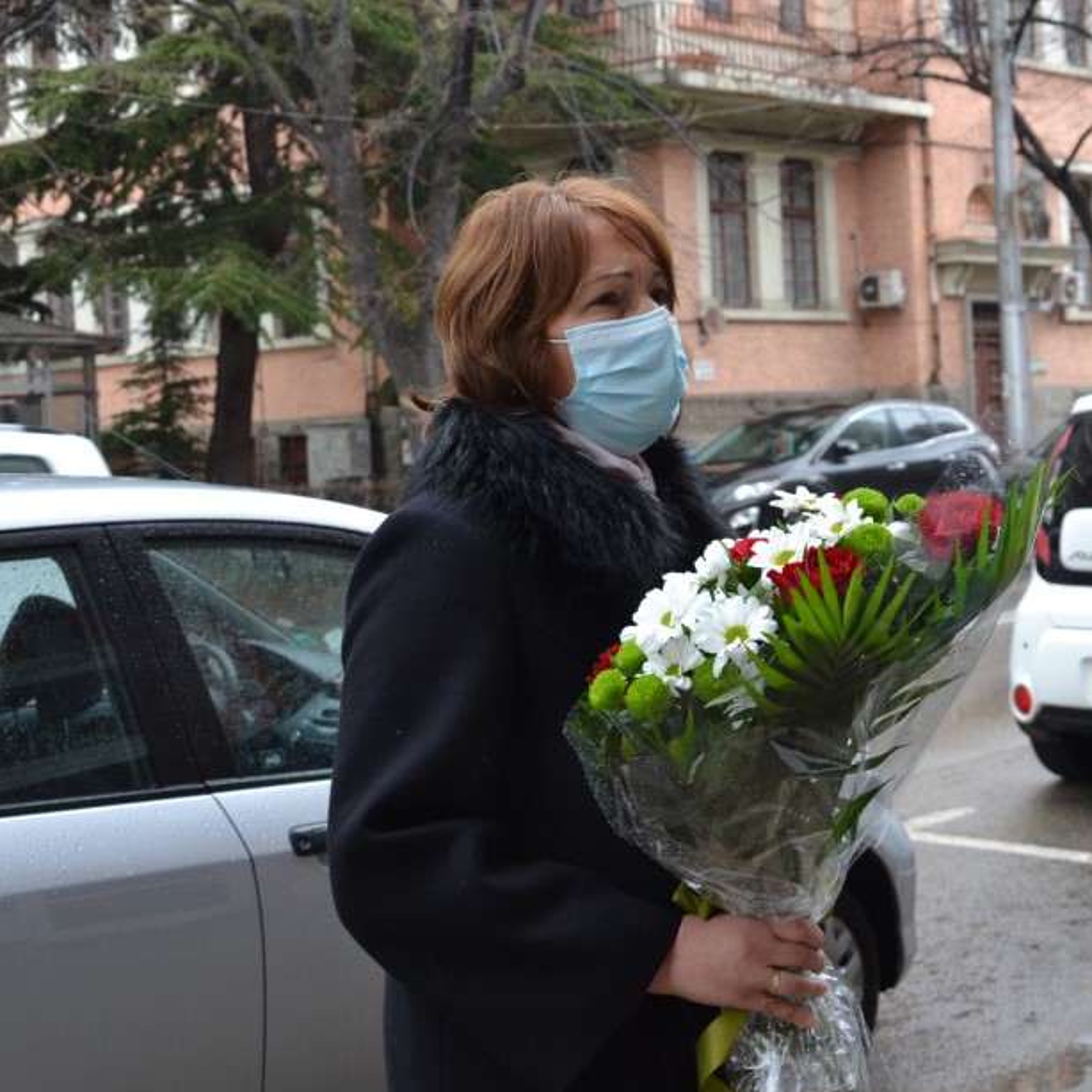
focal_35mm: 60
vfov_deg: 28.7
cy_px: 510
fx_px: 2134
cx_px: 738
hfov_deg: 28.5
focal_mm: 25
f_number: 5.6
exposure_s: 1/125
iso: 320
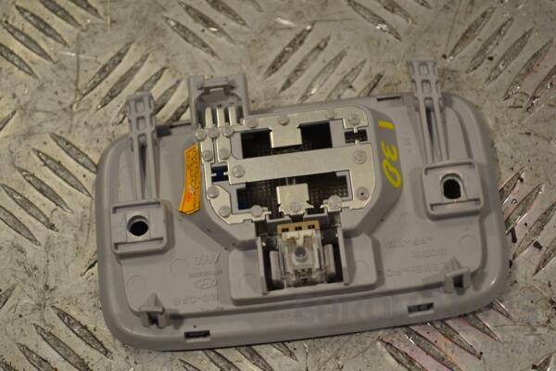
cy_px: 186
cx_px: 278
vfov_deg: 16.6
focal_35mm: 82
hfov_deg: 24.6
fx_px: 1274
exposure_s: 1/125
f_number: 5.6
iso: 320
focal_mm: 55
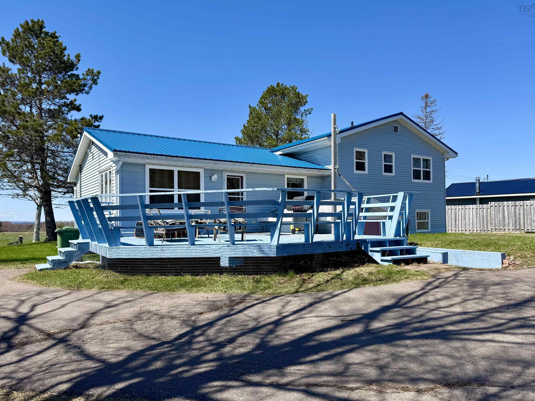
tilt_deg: +2.3
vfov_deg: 54.9
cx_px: 272
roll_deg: -0.1
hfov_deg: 69.4
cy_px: 208
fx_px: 386
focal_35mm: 25
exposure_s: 1/3953
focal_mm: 6.76
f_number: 1.78
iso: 80
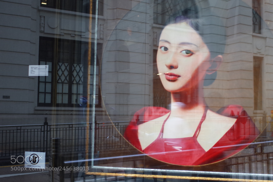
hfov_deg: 41.9
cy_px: 91
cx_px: 136
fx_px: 356
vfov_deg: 28.6
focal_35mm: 47
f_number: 2.8
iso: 100
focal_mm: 18.3
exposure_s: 1/45
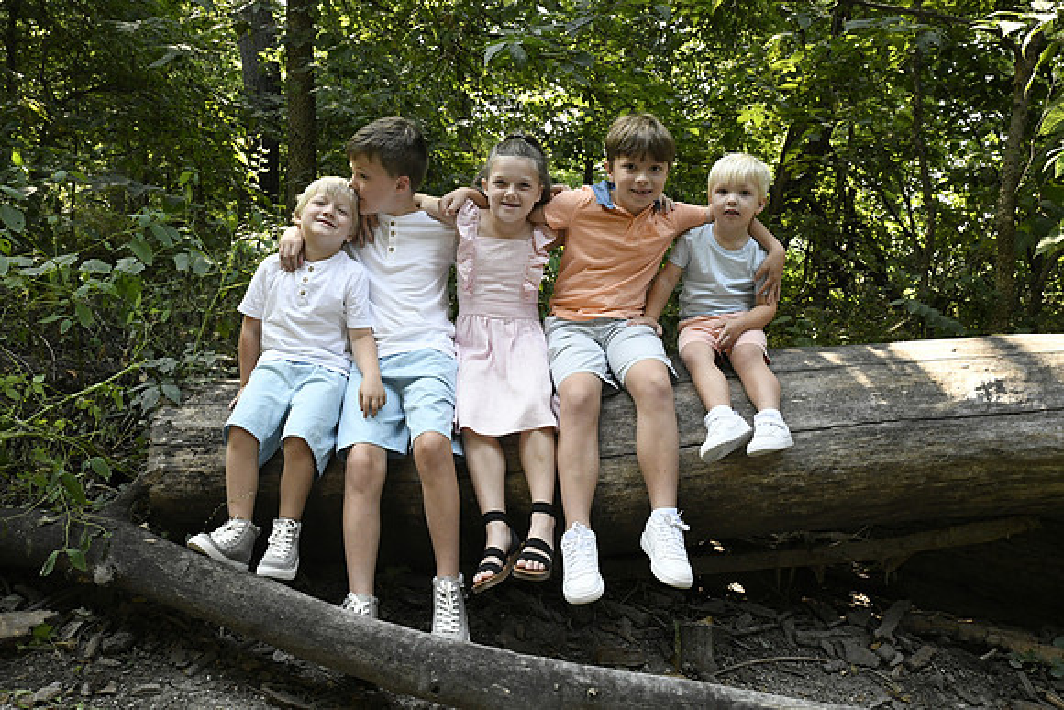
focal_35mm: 31
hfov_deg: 60.3
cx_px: 532
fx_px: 916
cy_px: 355
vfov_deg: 42.3
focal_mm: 31
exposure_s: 1/320
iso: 6400
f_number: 9
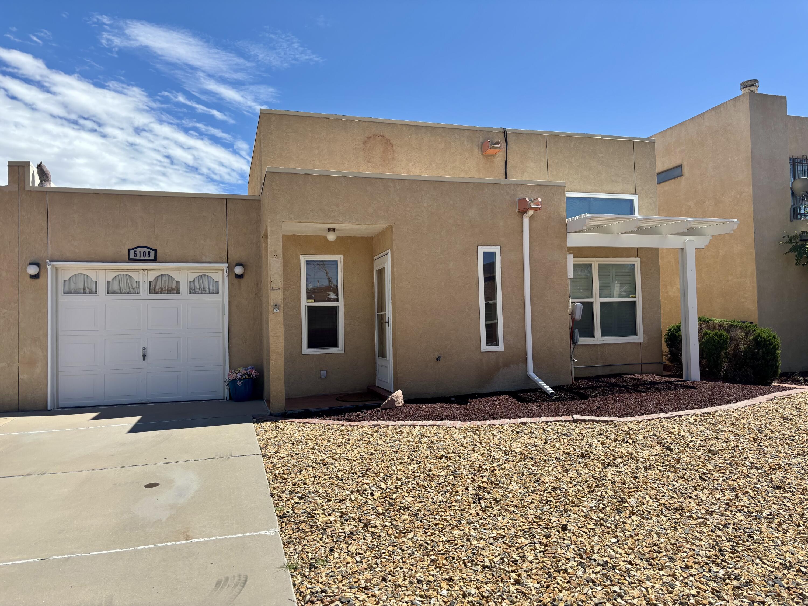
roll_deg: +1.2
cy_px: 303
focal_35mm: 26
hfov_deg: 67.3
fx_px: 607
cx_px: 404
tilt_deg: +1.7
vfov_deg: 53.1
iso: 50
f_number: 1.6
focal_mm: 5.96
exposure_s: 1/3650
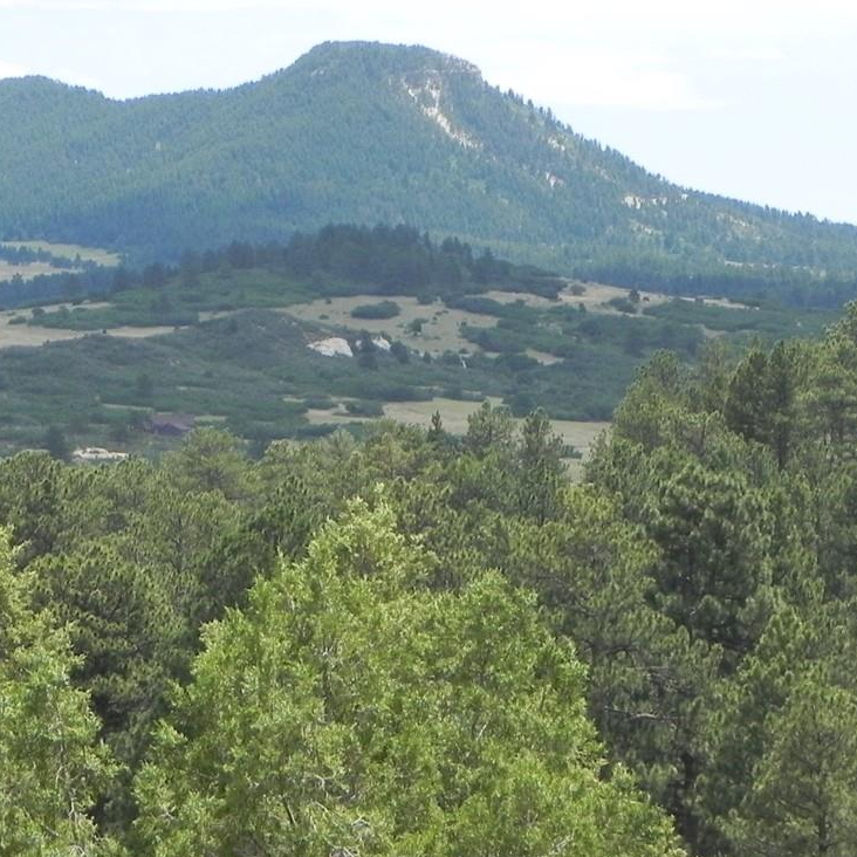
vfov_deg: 7.7
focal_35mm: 226
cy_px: 366
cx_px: 238
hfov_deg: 7.7
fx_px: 6330
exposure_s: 1/336
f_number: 6.3
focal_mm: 20.8
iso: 160
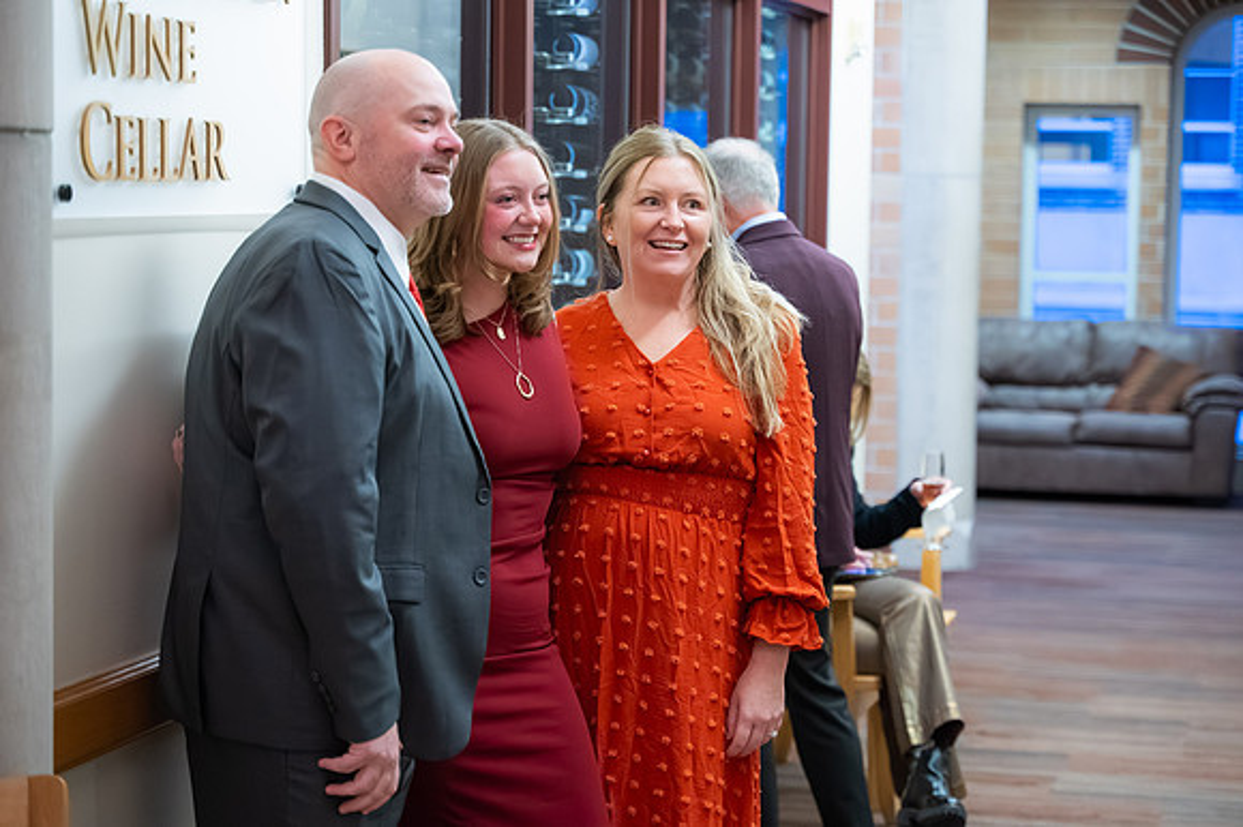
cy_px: 435
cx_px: 678
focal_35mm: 82
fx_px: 2823
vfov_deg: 16.7
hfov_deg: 24.8
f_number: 3.2
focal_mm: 75
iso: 5000
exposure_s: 1/125
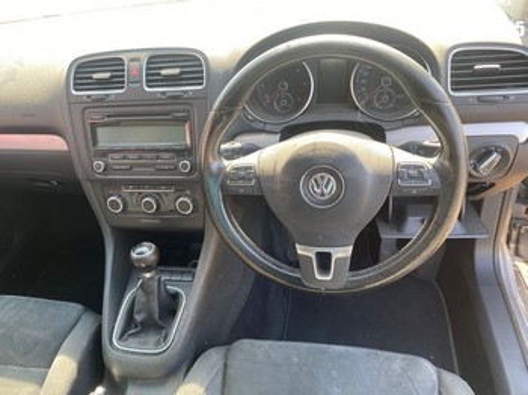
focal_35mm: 26
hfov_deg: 67.3
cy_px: 198
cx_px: 264
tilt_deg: -37.7
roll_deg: +9.3
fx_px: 396
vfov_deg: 53.0
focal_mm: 4.25
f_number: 1.8
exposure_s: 1/121
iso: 64
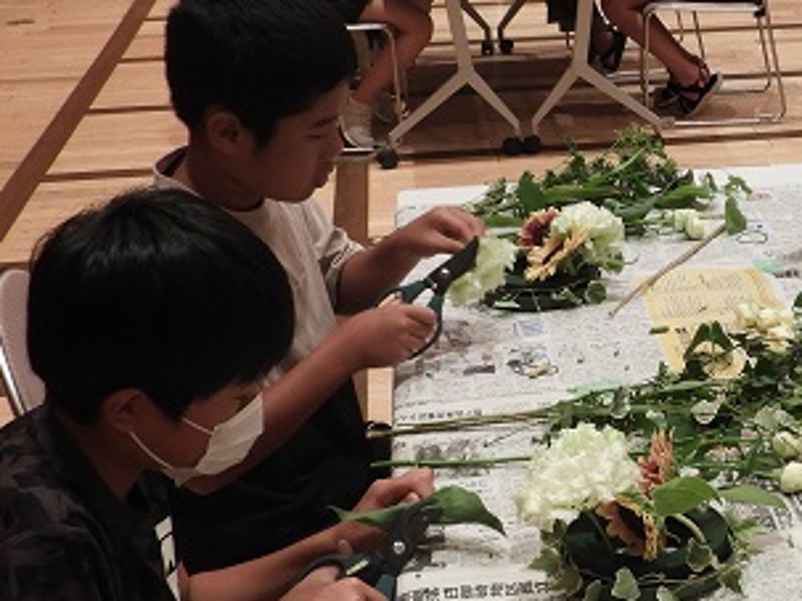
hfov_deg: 25.2
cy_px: 294
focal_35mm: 74
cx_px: 783
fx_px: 1714
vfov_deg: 19.9
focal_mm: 6.3
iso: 280
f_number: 3.8
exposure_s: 1/30
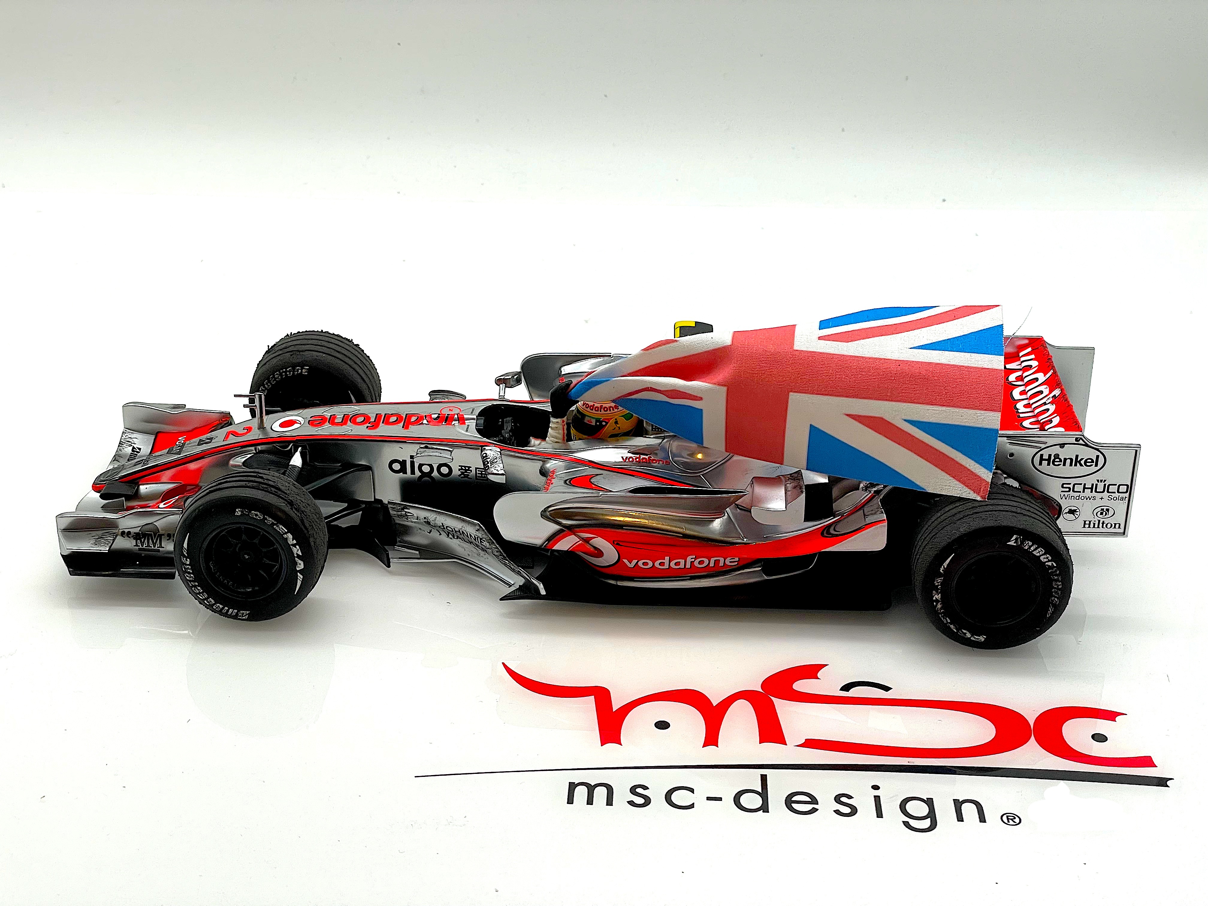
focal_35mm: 52
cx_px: 604
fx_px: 1815
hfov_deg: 36.8
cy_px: 453
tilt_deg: -27.3
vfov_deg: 28.0
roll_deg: -1.0
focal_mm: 6
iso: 80
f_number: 2
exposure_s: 1/150
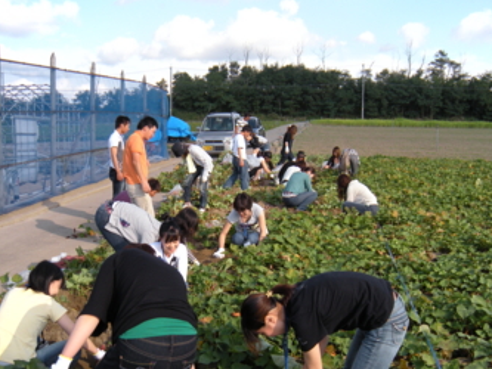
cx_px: 259
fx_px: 597
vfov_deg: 34.3
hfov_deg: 44.8
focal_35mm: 42
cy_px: 207
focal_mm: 5.9
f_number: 3.8
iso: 64
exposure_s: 1/293
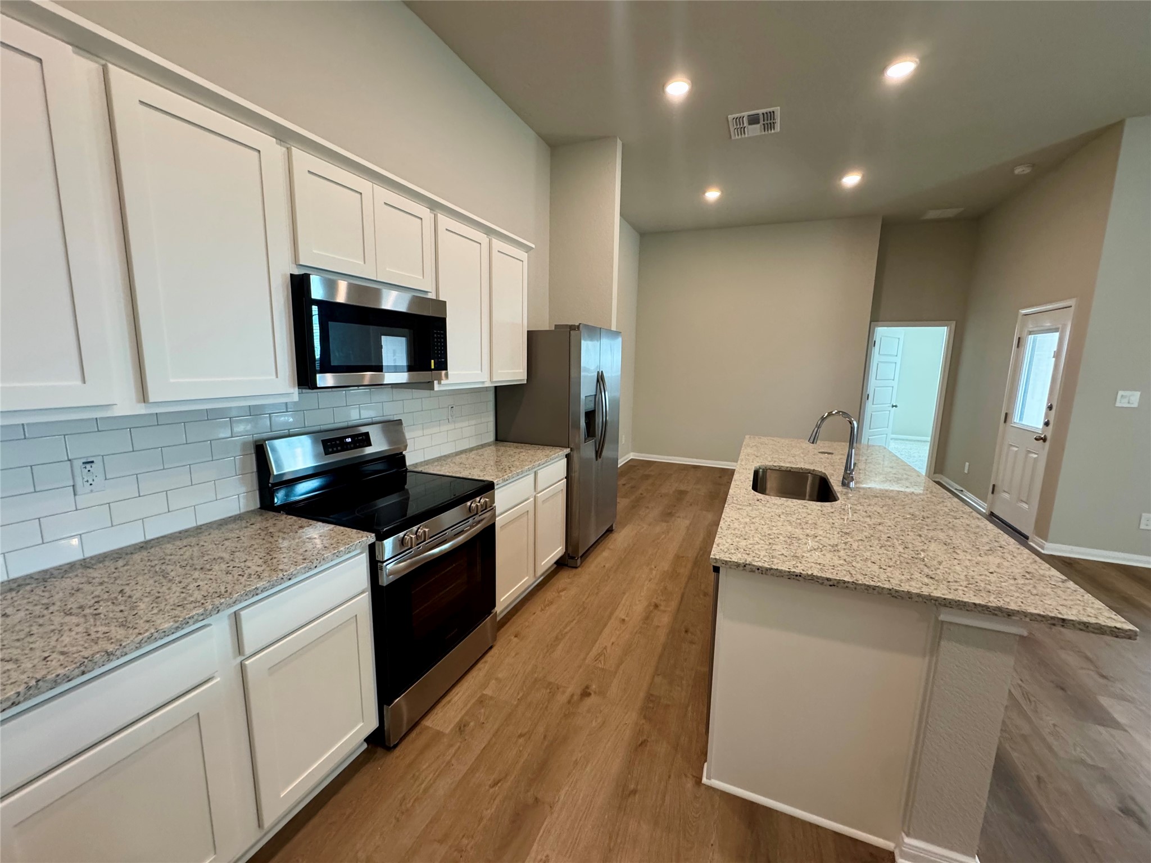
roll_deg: -1.3
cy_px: 432
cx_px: 576
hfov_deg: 102.1
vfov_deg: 85.7
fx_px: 466
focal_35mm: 14
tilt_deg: -8.2
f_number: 2.2
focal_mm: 2.22
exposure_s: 1/120
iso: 320
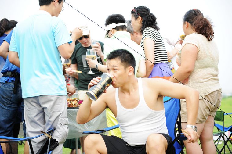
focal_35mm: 70
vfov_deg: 19.4
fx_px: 451
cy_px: 77
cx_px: 116
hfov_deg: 28.9
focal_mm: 70
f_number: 3.2
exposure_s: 1/200
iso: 200
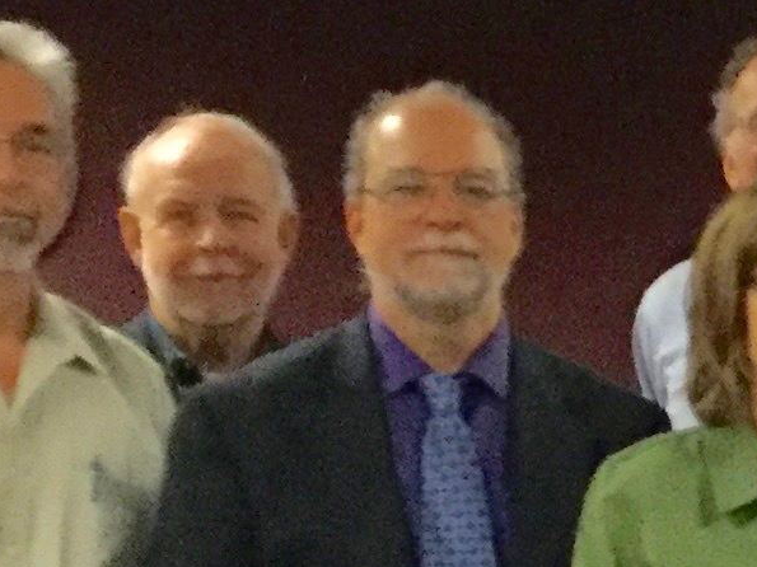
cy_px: 692
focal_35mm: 170
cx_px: 1562
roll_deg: -0.7
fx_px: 3717
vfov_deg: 8.6
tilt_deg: -3.0
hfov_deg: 10.6
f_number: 2.4
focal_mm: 3.3
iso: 250
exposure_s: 1/30
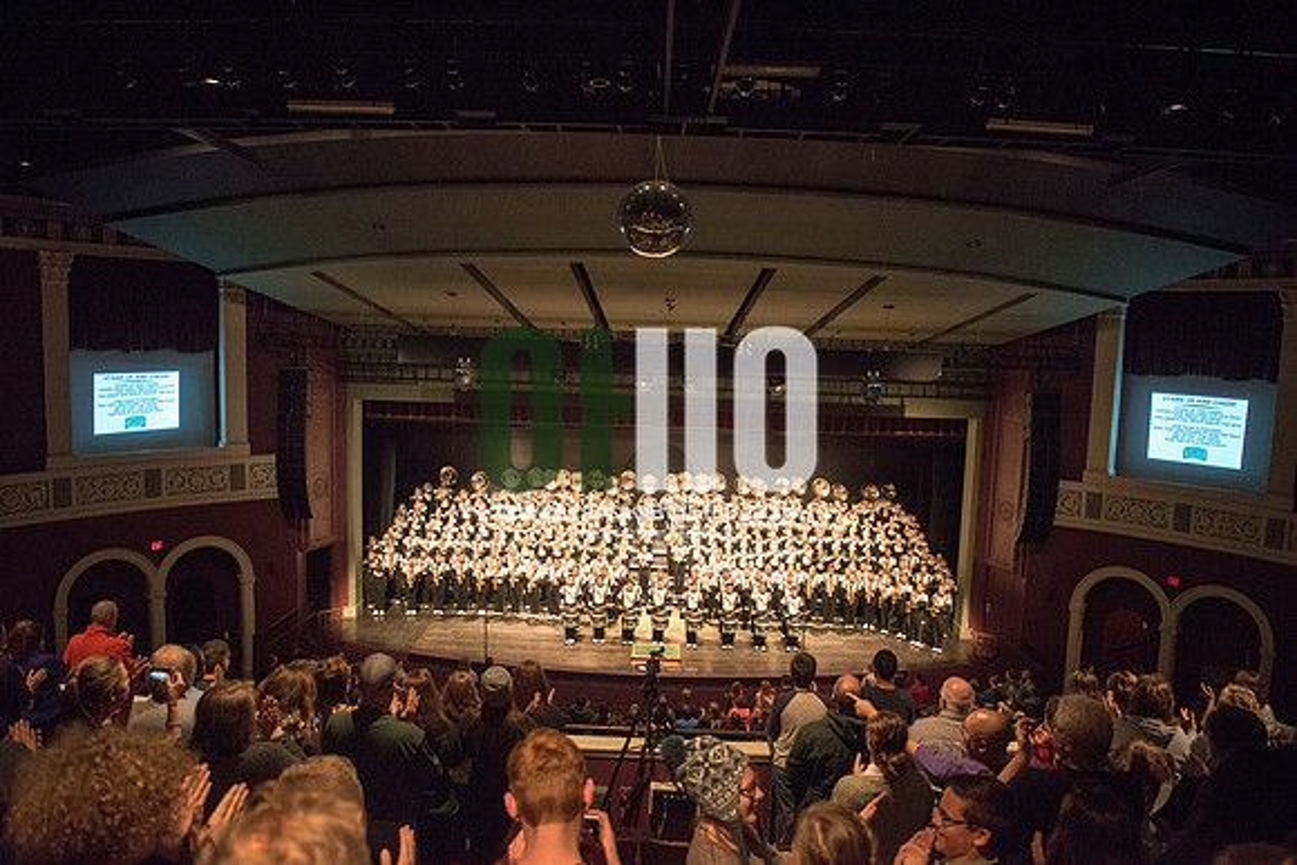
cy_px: 432
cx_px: 648
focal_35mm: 24
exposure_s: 1/320
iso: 4000
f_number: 2.8
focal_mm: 24
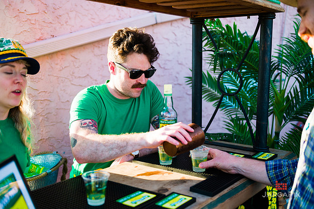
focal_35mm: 42
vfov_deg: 31.9
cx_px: 157
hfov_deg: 46.4
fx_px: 366
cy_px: 104
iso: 400
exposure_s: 1/1000
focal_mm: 42
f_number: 3.2
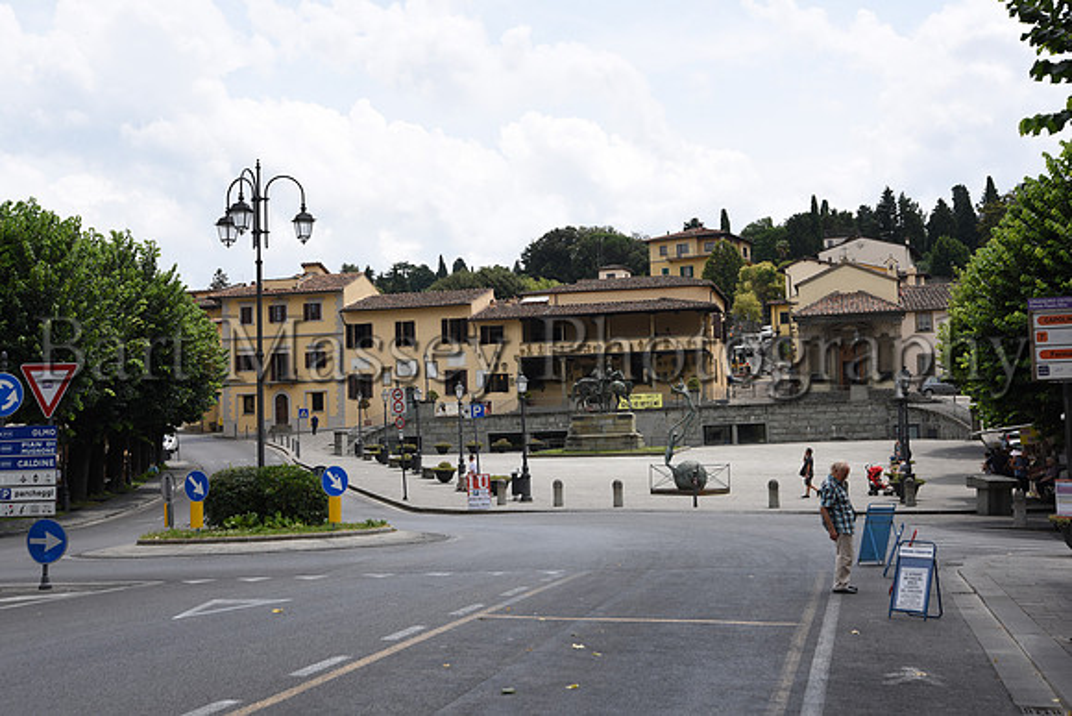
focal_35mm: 48
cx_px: 536
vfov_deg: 28.1
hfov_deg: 41.1
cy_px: 358
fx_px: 1430
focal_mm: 48
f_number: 8
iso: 64
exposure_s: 1/200
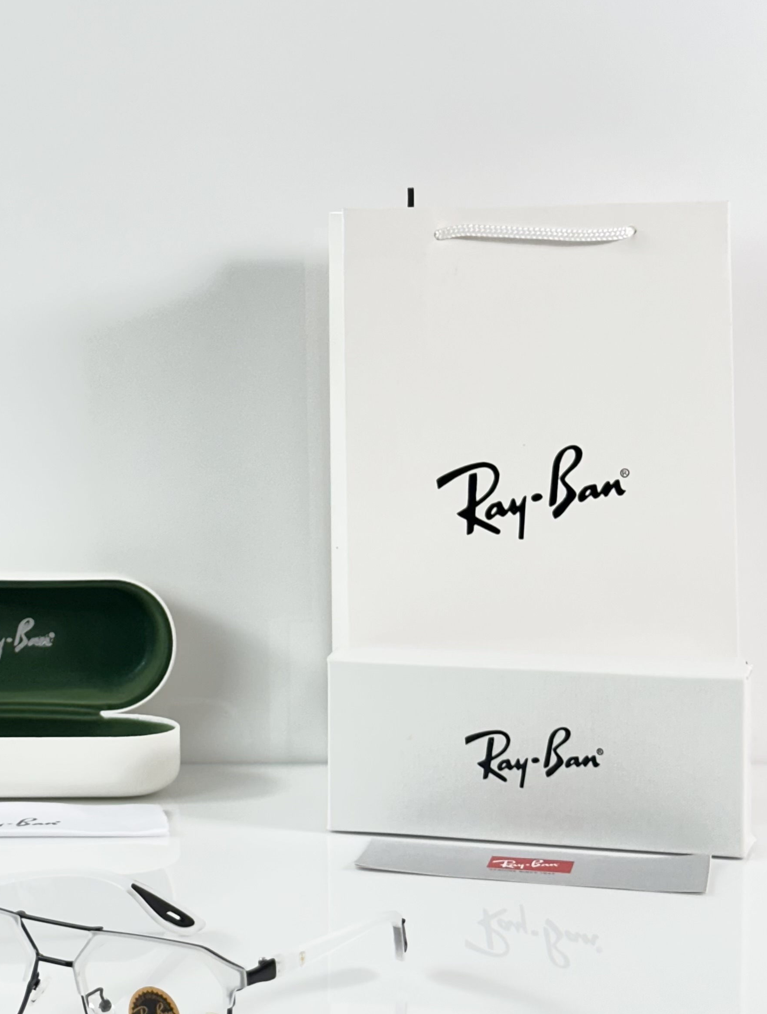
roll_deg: -0.4
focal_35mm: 82
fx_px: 2409
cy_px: 428
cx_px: 129
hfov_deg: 17.9
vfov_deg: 23.7
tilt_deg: -4.6
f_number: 1.78
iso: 80
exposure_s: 1/100
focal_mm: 6.86
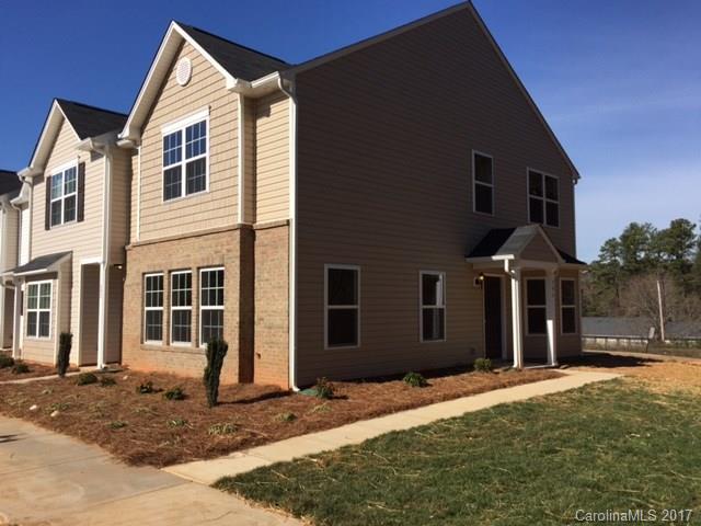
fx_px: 587
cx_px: 350
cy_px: 263
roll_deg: -0.4
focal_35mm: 29
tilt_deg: +4.4
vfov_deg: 48.2
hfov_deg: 61.7
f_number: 2.2
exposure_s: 1/2825
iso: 32
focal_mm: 4.15
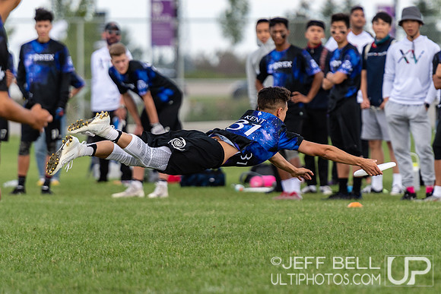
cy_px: 189
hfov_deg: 4.1
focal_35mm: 500
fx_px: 6124
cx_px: 265
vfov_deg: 2.8
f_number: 2.8
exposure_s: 1/1250
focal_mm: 200
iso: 140
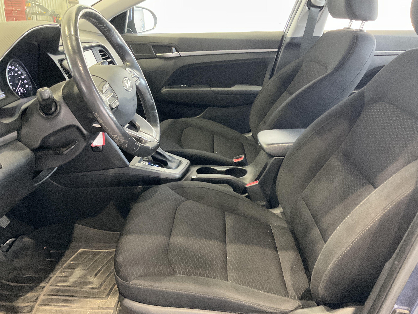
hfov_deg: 61.7
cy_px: 157
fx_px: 350
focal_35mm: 29
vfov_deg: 48.2
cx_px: 209
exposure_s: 1/40
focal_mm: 3
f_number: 1.8
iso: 320
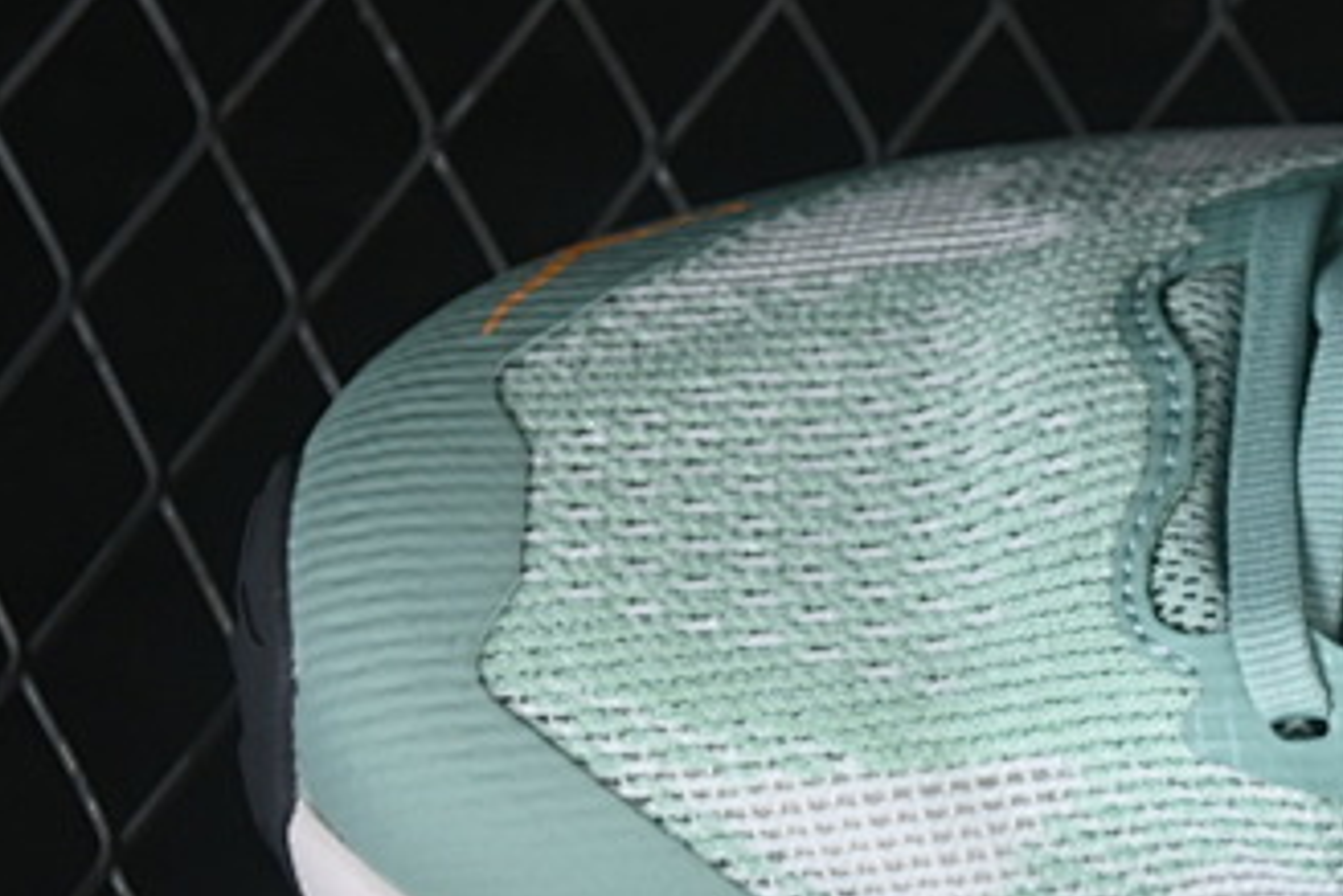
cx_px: 1875
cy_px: 1170
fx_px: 9218
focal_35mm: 247
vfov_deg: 5.5
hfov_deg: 8.2
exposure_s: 1/80
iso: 160
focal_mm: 50
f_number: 7.1
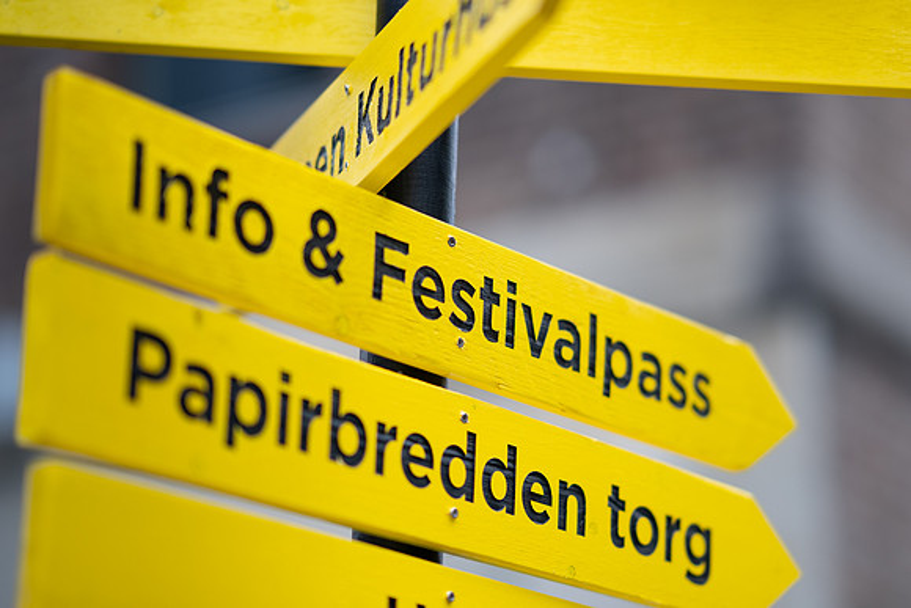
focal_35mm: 95
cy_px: 302
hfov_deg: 21.5
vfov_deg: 14.4
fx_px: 2402
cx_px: 486
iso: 250
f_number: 1.4
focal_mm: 85
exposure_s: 1/640
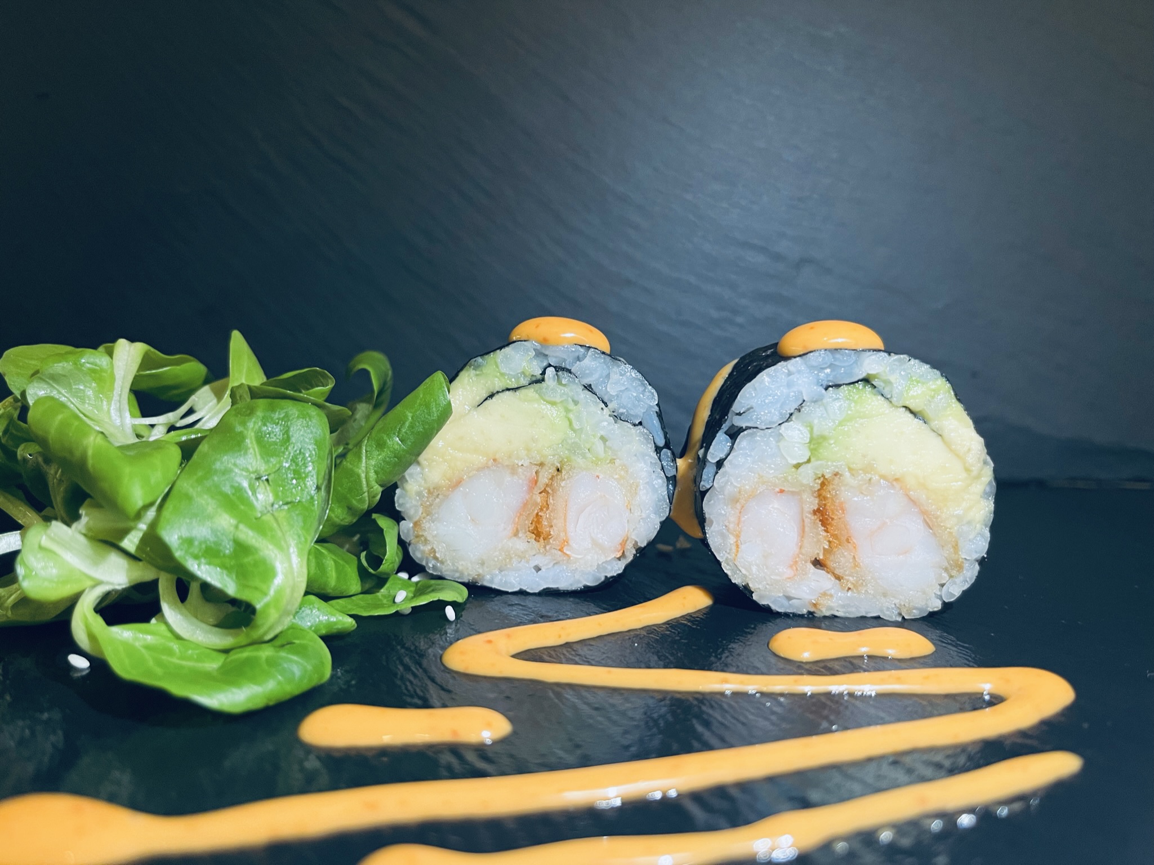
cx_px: 577
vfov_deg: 53.0
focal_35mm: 26
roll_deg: +0.8
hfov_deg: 67.3
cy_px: 432
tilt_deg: -10.8
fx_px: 867
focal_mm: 5.1
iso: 160
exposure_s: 1/50
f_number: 1.6
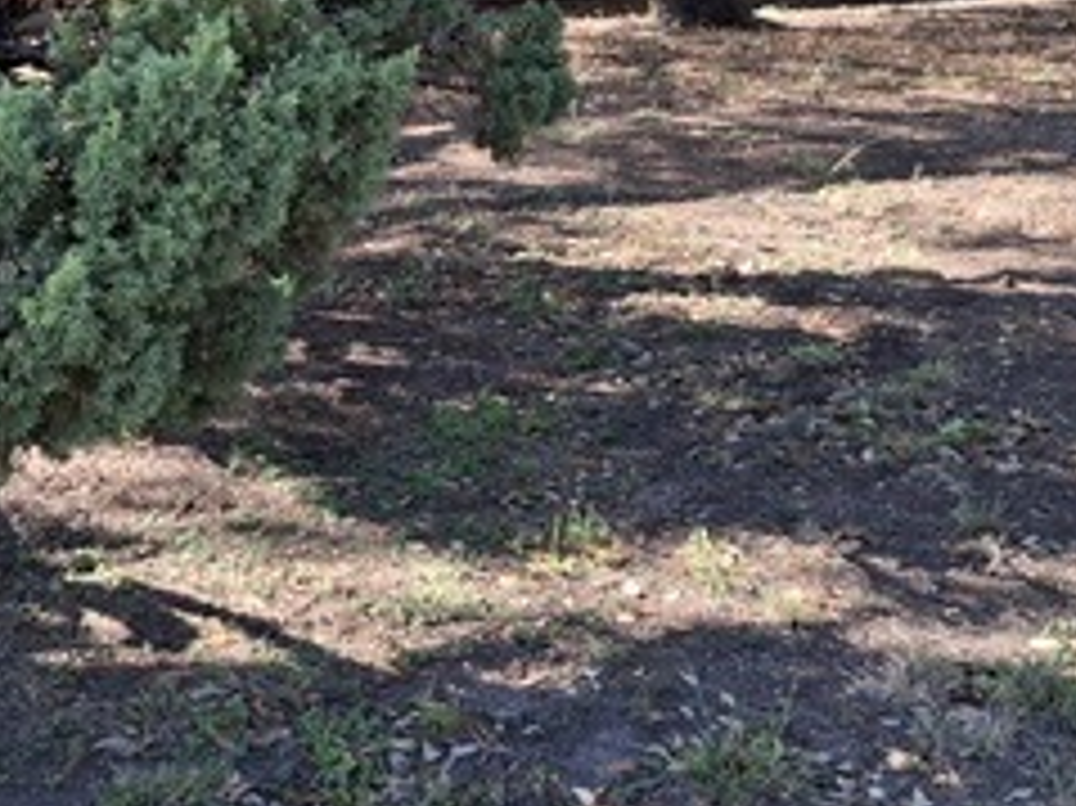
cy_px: -104
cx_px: 405
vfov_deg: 20.8
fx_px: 2082
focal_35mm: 67
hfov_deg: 28.9
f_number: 1.8
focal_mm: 4.69
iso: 32
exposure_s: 1/650
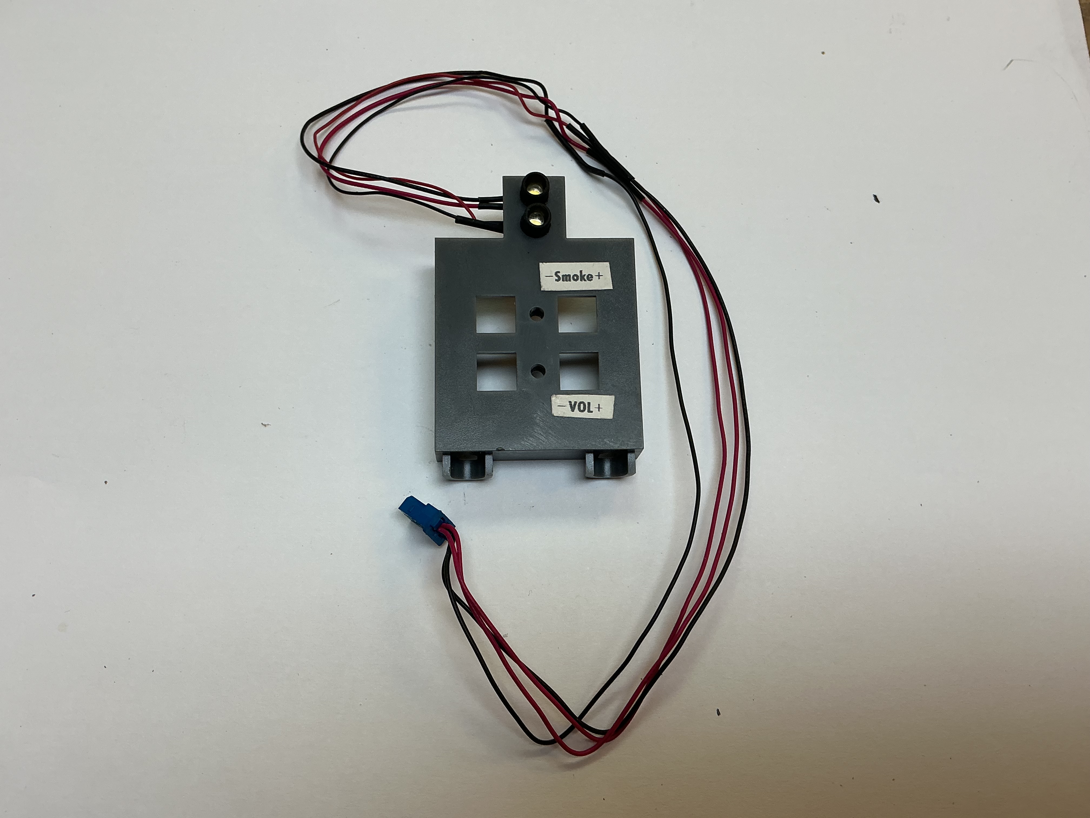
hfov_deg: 61.7
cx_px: 545
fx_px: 913
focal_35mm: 29
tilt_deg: -71.7
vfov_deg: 48.2
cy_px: 409
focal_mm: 3
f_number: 1.8
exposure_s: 1/100
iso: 25
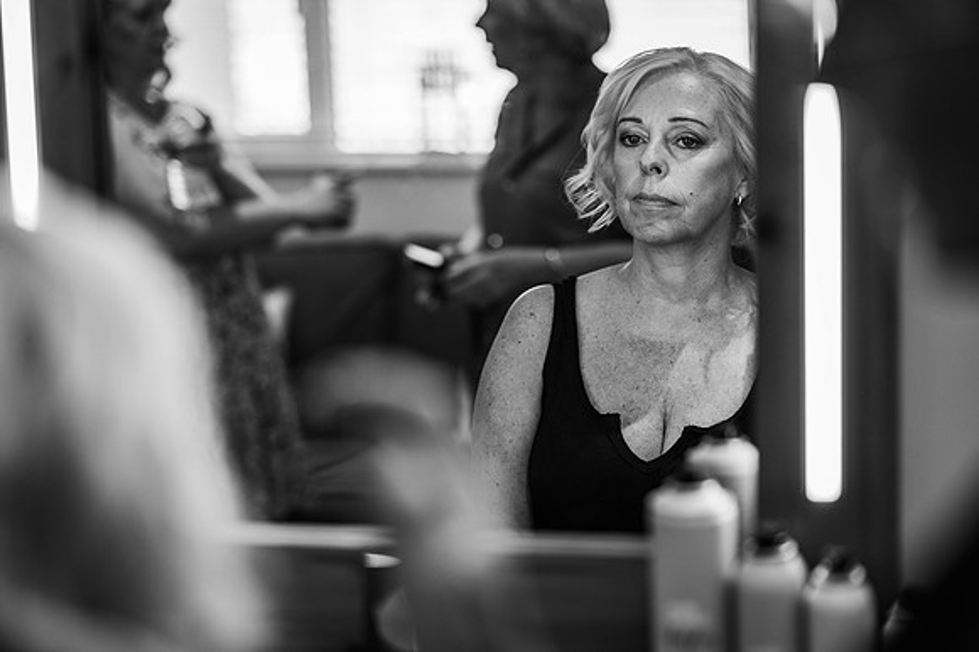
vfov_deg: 16.1
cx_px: 490
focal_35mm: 85
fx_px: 2310
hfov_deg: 23.9
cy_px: 326
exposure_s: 1/200
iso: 180
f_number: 2.2
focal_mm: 85
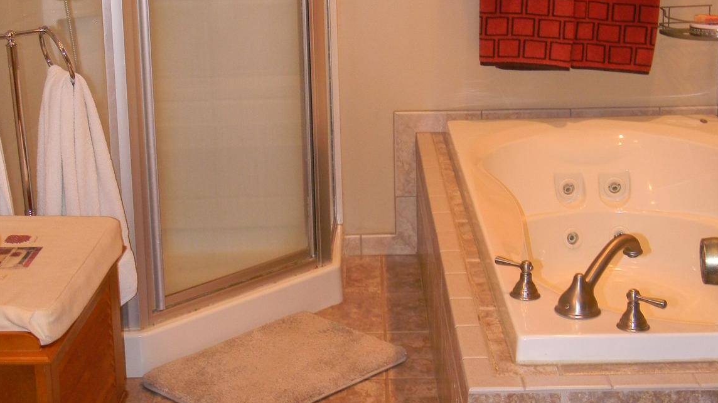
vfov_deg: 19.5
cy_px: 9
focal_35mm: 60
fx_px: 1142
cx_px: 358
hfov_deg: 34.9
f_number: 3.8
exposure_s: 1/30
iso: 200
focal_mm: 7.3
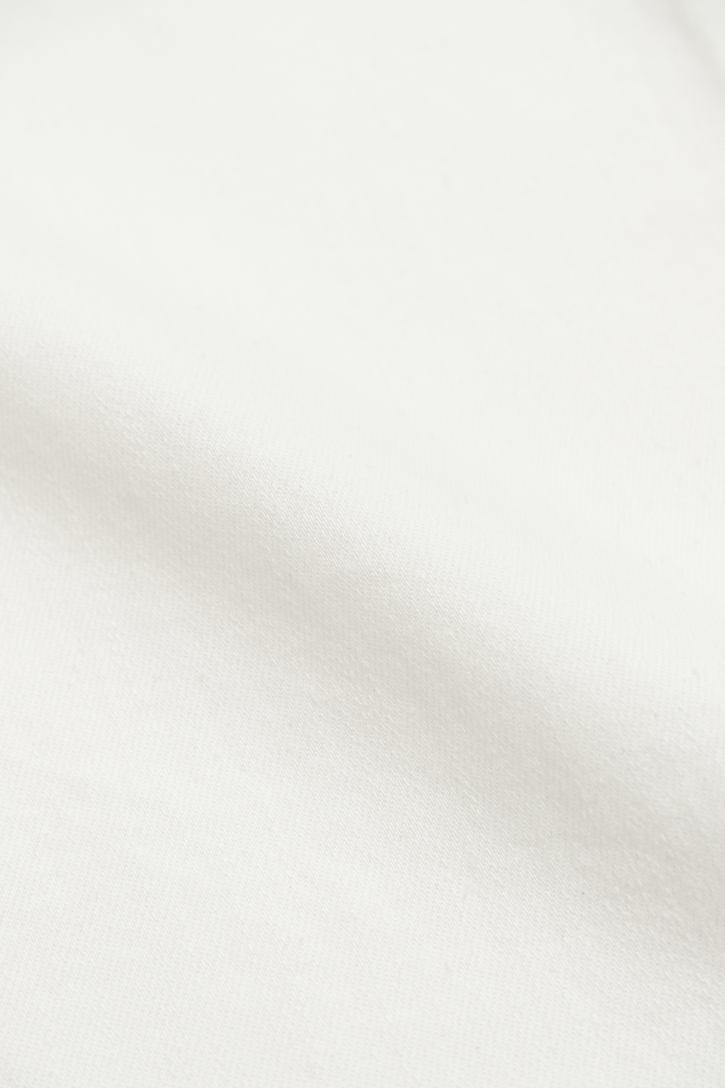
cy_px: 544
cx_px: 362
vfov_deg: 36.9
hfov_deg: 25.1
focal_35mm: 54
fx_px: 1631
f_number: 5.6
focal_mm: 36.3
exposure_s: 1/125
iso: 800
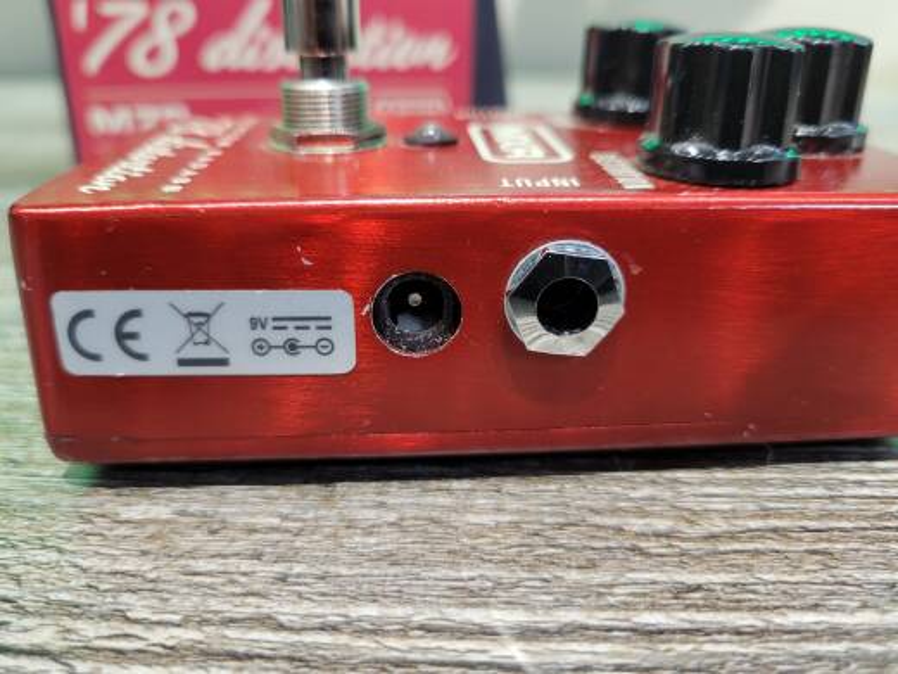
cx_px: 449
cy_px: 337
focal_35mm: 26
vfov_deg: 53.1
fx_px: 674
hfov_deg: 67.3
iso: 200
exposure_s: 1/60
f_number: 1.8
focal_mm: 5.4
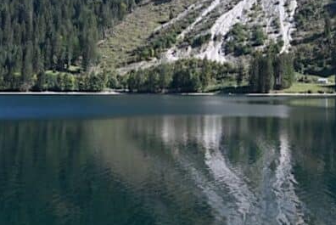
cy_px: -18
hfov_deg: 30.4
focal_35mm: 62
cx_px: 324
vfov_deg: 21.0
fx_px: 579
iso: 100
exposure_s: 1/250
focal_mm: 24
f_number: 6.3
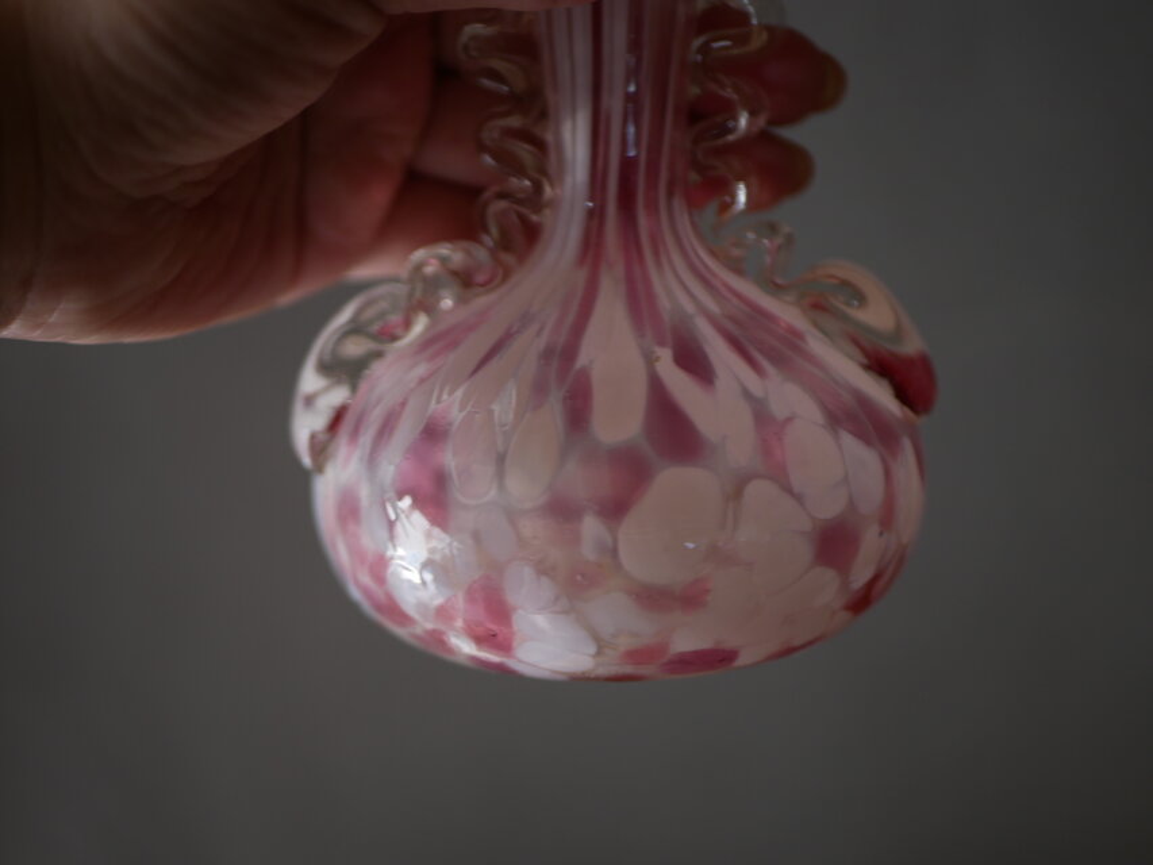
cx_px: 576
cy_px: 432
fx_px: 1666
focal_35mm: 50
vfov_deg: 29.1
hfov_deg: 38.2
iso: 200
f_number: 1.7
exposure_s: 1/80
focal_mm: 25
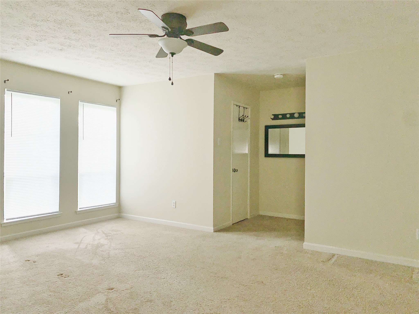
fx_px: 315
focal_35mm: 26
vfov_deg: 53.1
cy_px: 157
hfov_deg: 67.3
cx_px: 210
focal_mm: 4.25
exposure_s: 1/52
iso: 25
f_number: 1.8
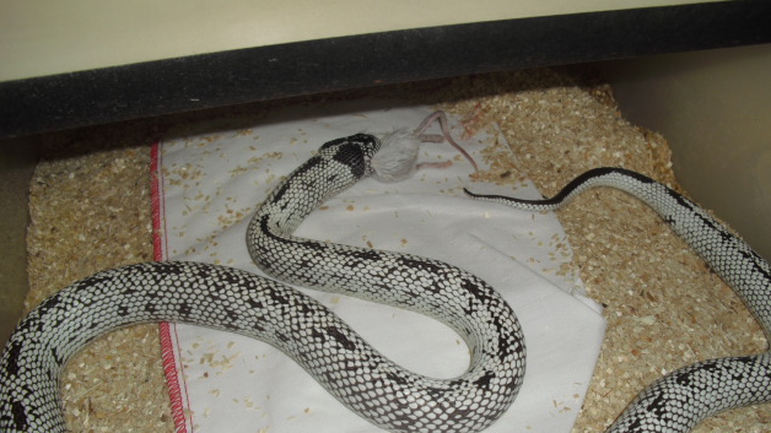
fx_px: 818
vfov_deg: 29.5
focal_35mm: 40
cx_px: 389
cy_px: 286
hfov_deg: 50.5
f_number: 3.1
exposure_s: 1/60
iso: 100
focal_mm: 6.3
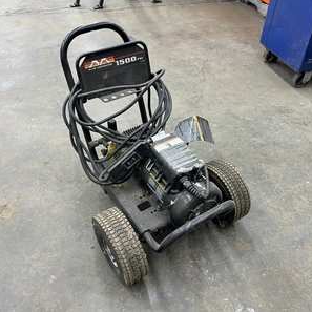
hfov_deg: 52.5
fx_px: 316
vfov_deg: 52.5
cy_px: 155
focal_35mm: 31
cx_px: 158
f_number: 1.6
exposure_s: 1/60
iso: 100
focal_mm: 5.1
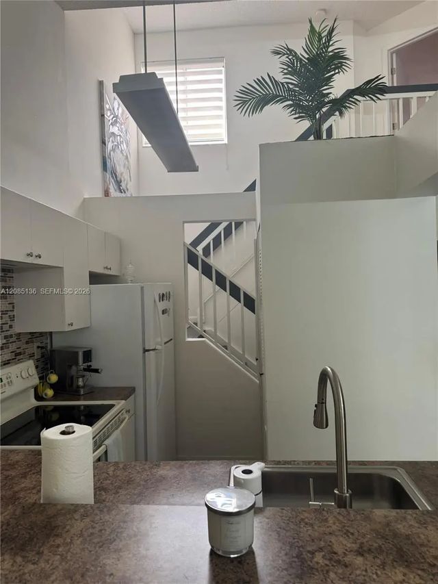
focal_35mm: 24
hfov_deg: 56.8
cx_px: 219
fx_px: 405
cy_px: 292
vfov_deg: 71.6
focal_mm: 6.76
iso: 125
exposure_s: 1/60
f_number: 1.78
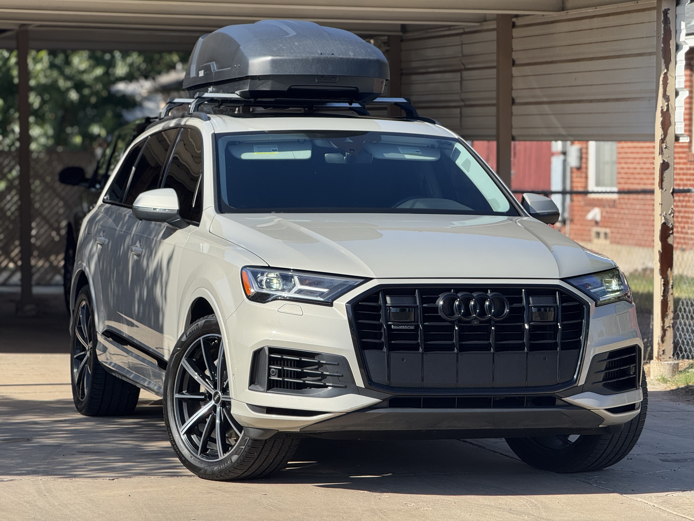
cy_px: 260
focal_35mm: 120
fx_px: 2406
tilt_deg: -2.4
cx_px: 347
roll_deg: +0.7
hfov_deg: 16.4
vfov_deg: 12.3
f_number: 2.8
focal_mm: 15.66
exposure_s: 1/977
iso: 50
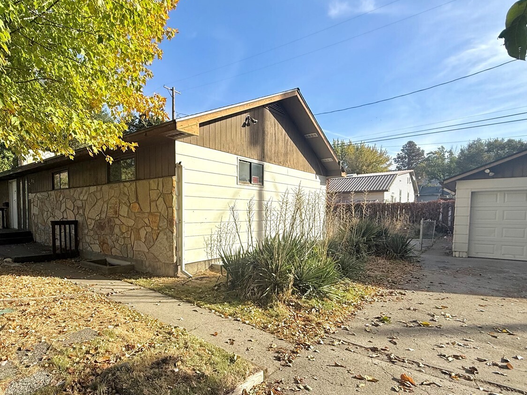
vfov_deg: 65.5
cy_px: 232
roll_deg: +0.0
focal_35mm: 20
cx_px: 210
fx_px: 304
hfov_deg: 80.7
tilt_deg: -2.6
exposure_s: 1/1464
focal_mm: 2.22
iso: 50
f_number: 2.2
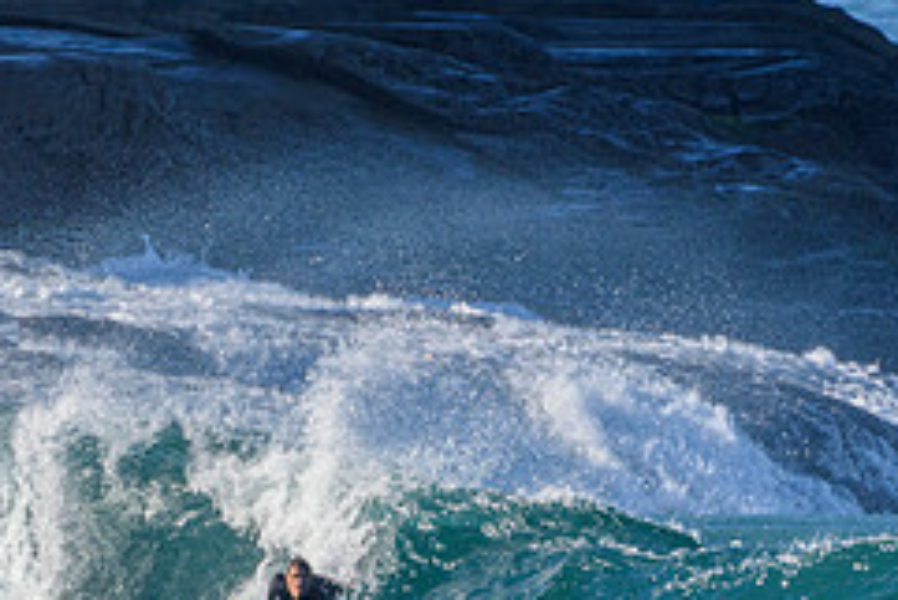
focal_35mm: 1807
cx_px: 332
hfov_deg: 1.1
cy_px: 658
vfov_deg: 0.8
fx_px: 45100
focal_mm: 500
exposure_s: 1/2000
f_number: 5.6
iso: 360
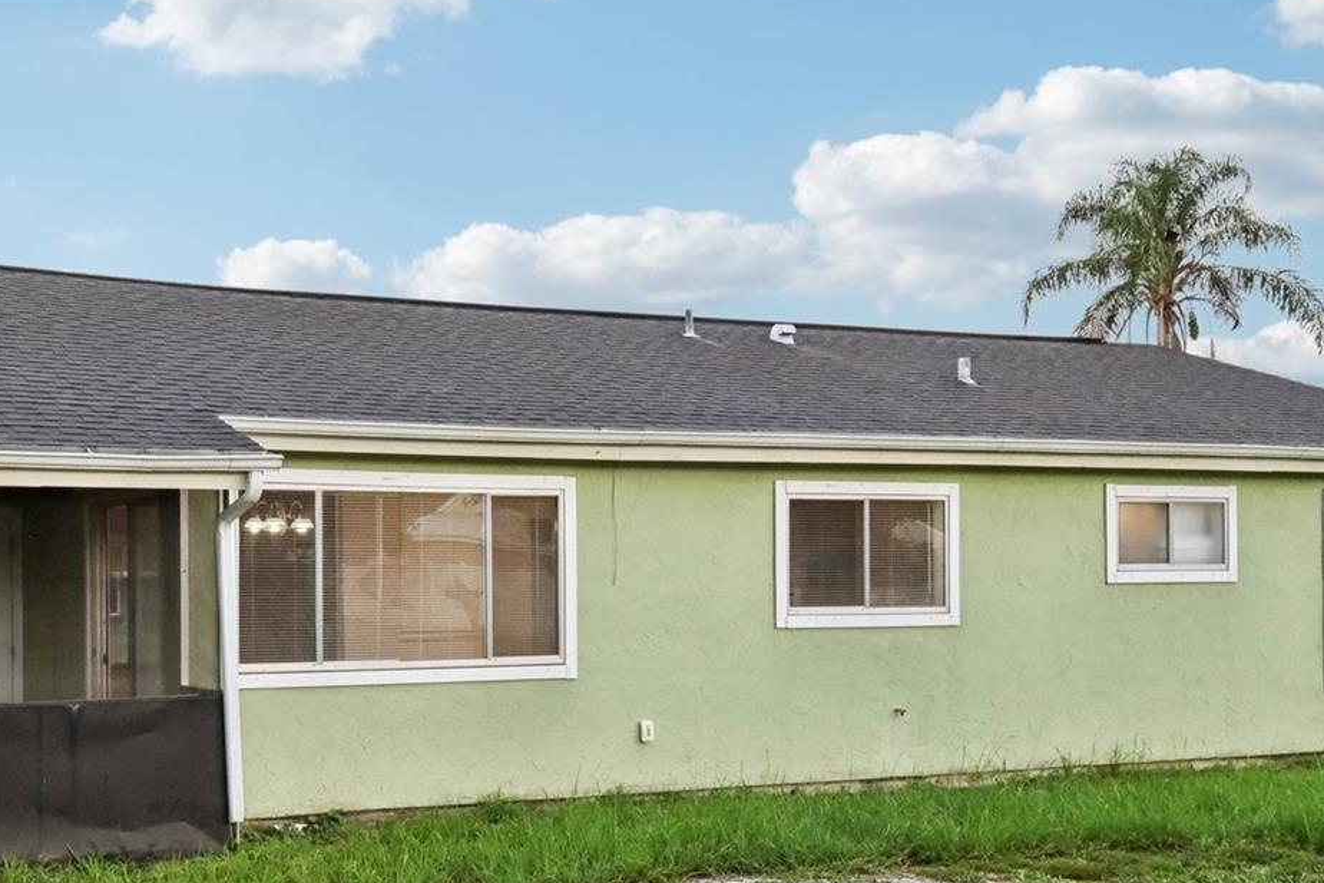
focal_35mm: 45
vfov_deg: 29.6
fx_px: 1655
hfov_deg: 42.9
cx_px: 430
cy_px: 606
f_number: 7.1
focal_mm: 17.4
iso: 1600
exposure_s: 1/220
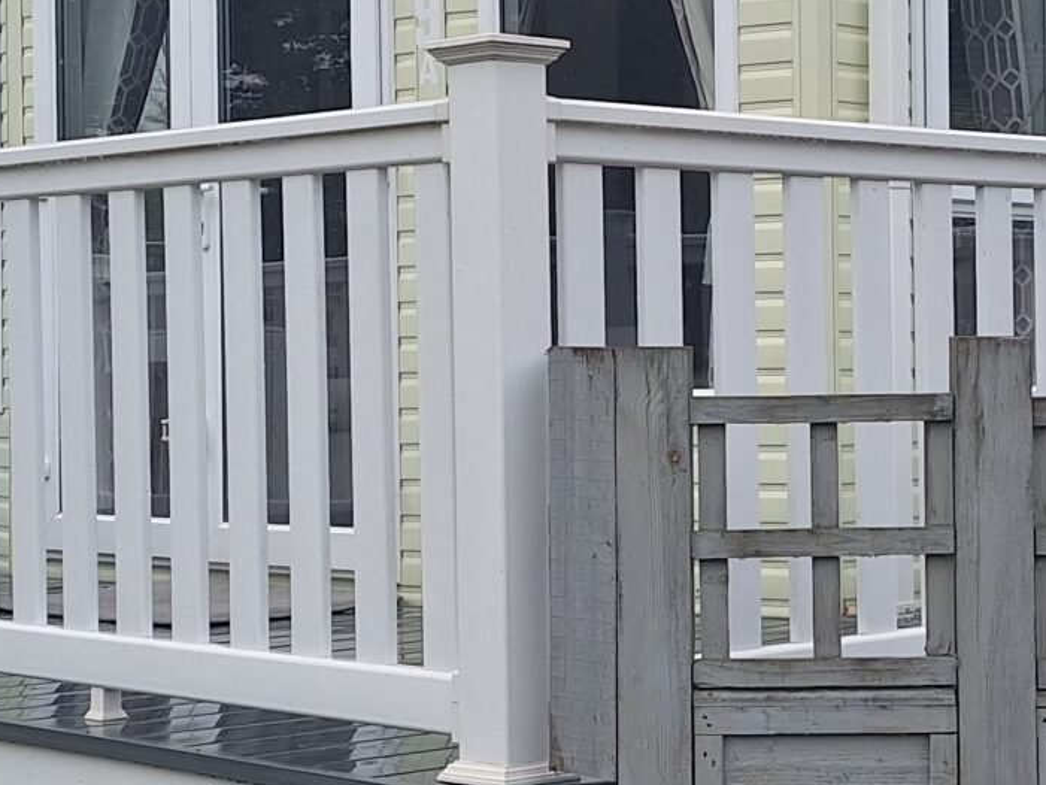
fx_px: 2539
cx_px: 767
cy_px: 355
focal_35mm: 84
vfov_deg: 17.6
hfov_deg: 23.1
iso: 40
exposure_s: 1/1124
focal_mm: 5.54
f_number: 1.8
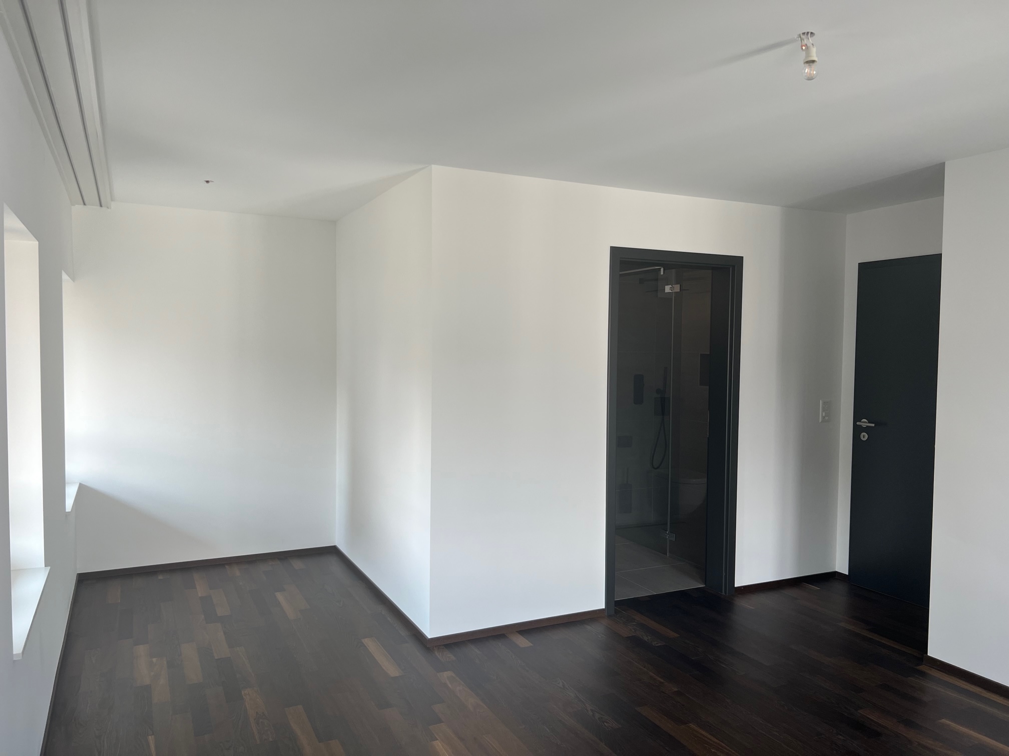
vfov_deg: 53.1
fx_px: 758
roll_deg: -0.4
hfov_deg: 67.3
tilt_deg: -2.4
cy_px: 378
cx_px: 504
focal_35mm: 26
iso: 40
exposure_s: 1/121
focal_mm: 5.7
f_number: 1.5
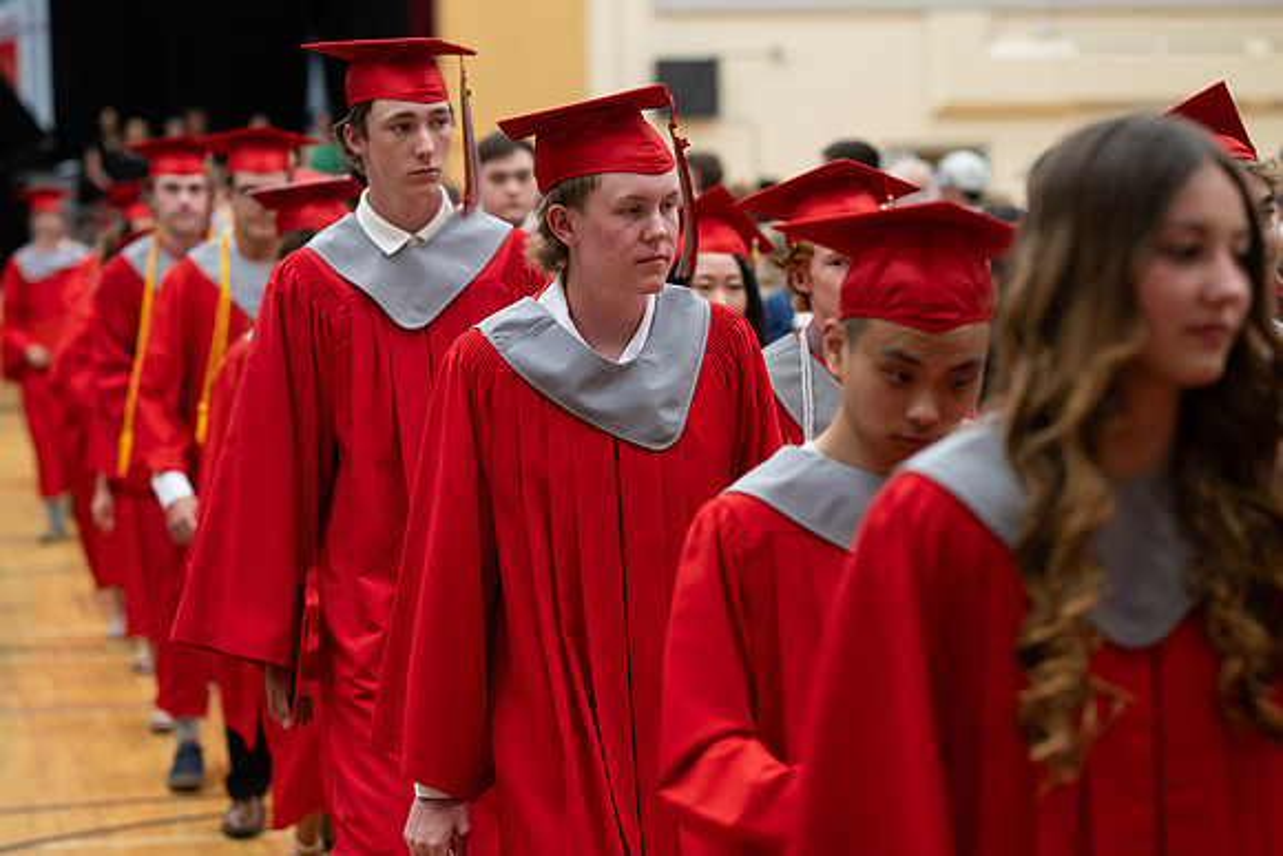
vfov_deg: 14.4
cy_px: 478
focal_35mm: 95
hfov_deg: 21.5
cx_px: 567
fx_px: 3384
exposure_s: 1/200
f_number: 2.8
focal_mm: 85
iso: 1000
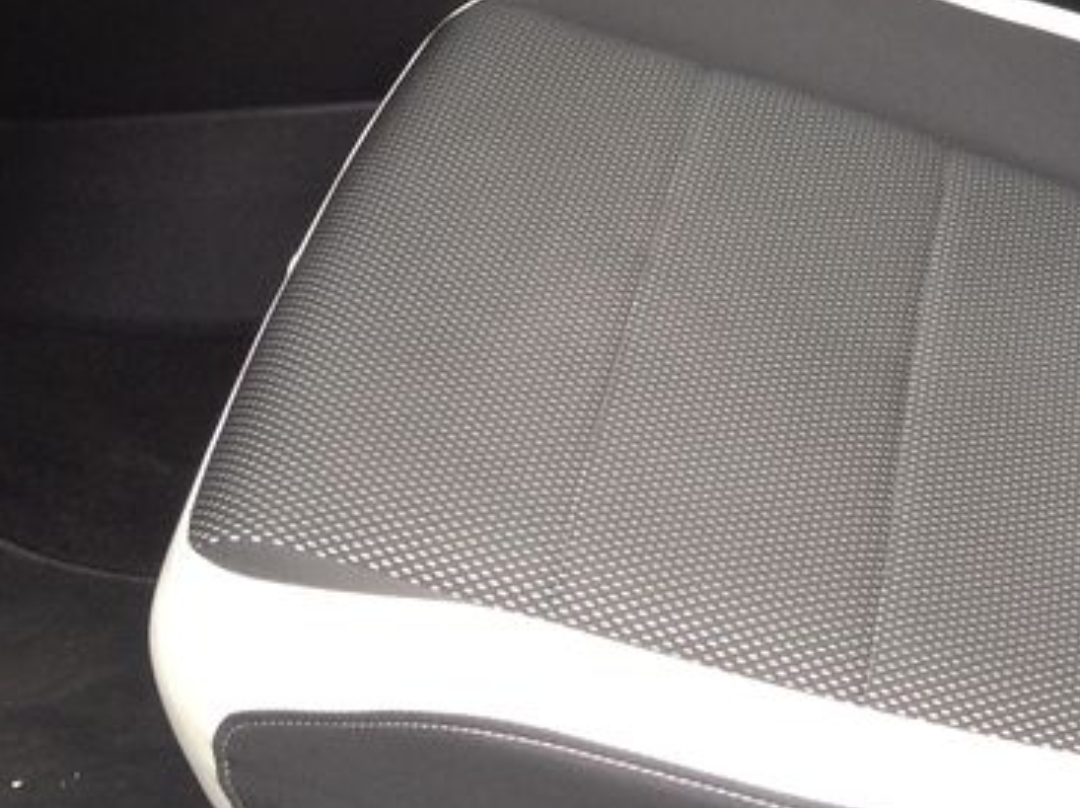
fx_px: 2992
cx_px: 976
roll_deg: -1.5
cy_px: -296
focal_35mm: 96
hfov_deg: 20.1
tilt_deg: -25.7
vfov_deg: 14.6
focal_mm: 4.28
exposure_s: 1/60
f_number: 2.4
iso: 50
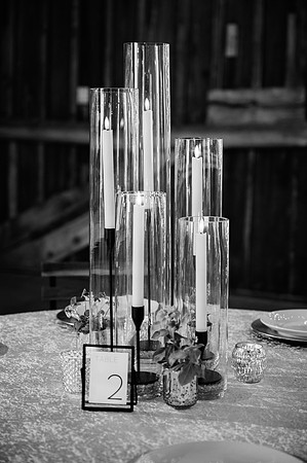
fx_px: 897
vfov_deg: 28.9
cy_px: 232
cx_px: 154
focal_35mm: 70
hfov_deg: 19.4
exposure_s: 1/200
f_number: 3.5
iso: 500
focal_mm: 70
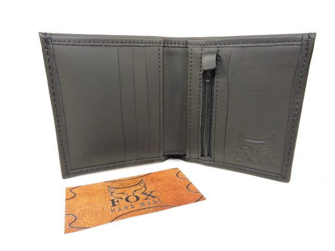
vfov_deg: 56.8
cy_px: 126
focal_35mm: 24
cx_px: 168
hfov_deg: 71.6
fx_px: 232
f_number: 3.3
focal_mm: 4.3
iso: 100
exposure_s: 1/80
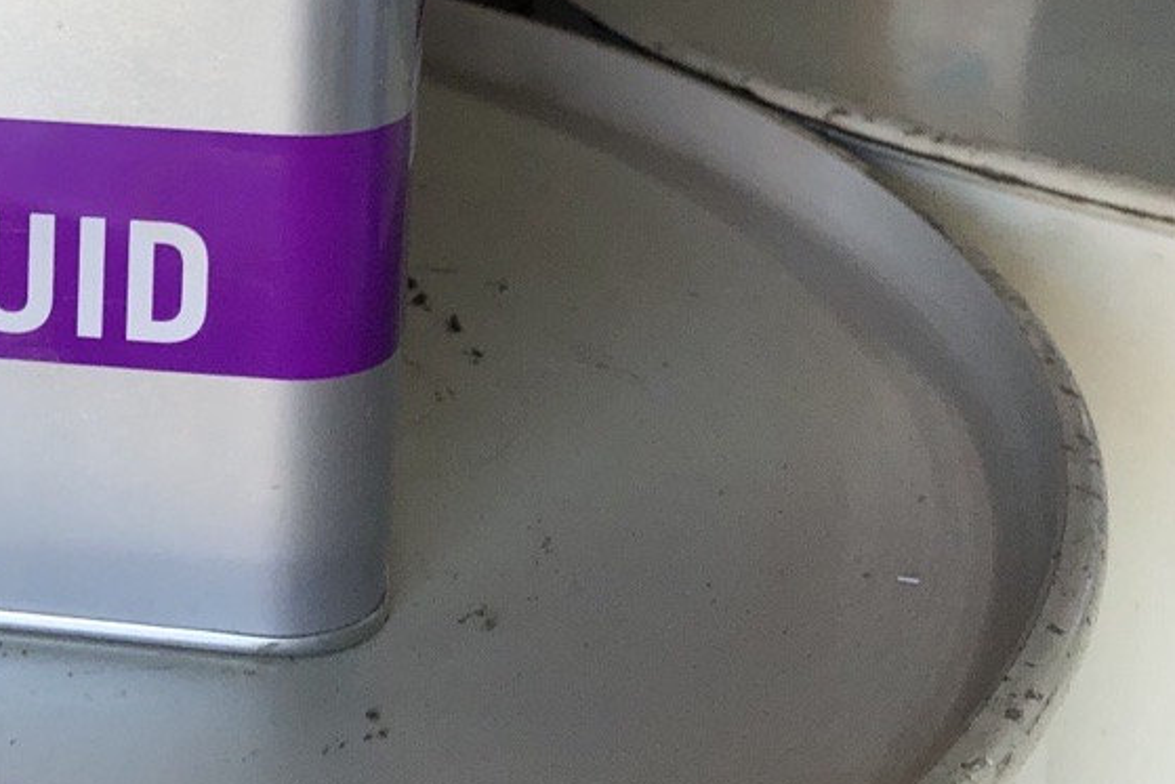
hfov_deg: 25.1
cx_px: -111
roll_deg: +2.9
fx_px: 2448
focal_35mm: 75
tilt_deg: -9.7
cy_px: -120
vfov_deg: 17.5
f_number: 1.8
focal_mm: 4
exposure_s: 1/120
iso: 32
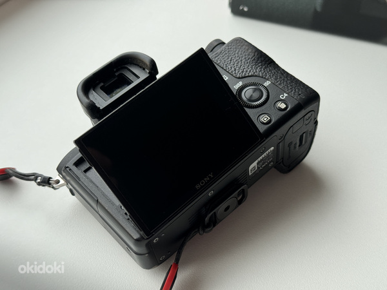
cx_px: 194
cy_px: 145
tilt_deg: -45.3
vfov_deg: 30.3
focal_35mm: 48
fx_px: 537
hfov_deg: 39.7
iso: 320
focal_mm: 6.76
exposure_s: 1/40
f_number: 1.78
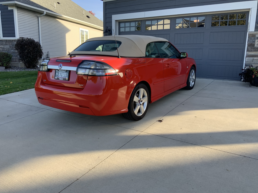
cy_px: 96
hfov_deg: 61.7
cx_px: 129
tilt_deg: -10.9
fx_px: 216
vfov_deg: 48.2
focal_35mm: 29
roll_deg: +0.2
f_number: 1.8
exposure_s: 1/312
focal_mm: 3
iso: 16
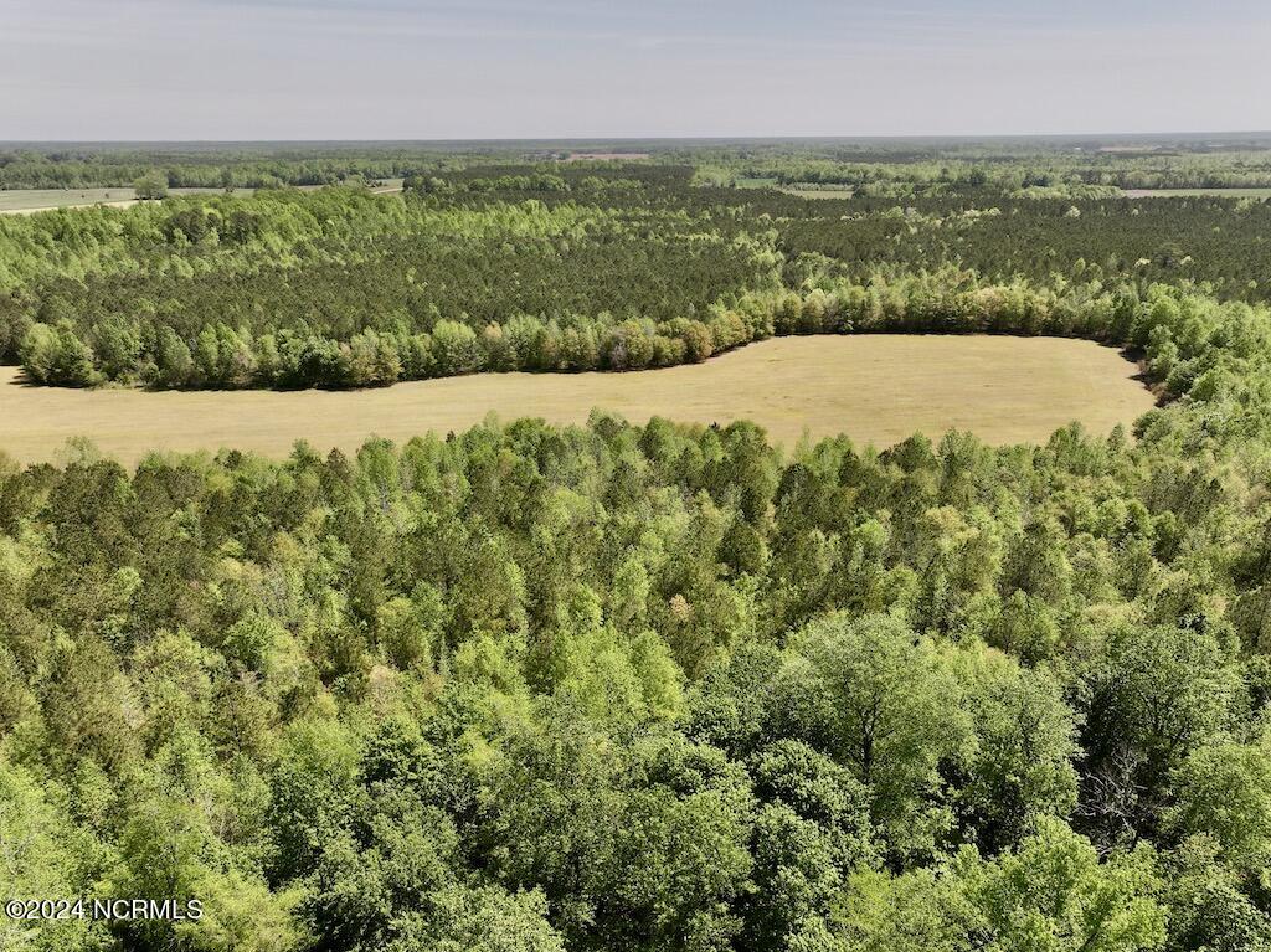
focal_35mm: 24
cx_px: 636
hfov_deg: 71.6
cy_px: 476
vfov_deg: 56.8
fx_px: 881
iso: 100
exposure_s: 1/160
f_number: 2.8
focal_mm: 12.29
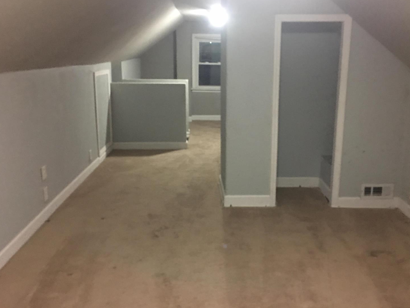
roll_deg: -1.4
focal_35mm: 32
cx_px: 223
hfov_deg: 56.7
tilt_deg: -11.4
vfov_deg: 44.1
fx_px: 379
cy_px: 139
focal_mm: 4.15
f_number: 2.2
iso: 80
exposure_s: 1/4
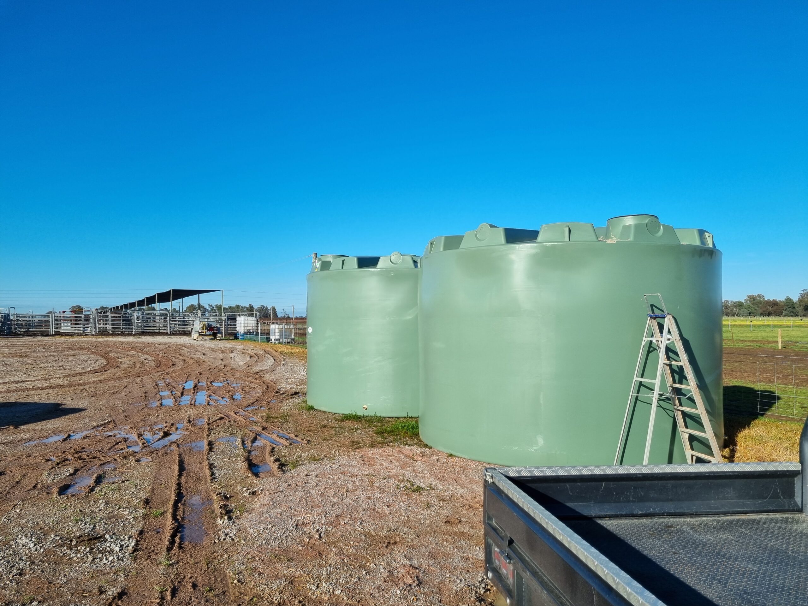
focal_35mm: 26
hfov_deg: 67.3
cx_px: 404
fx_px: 607
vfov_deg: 53.1
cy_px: 303
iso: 50
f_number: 1.8
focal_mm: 5.4
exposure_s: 1/3264
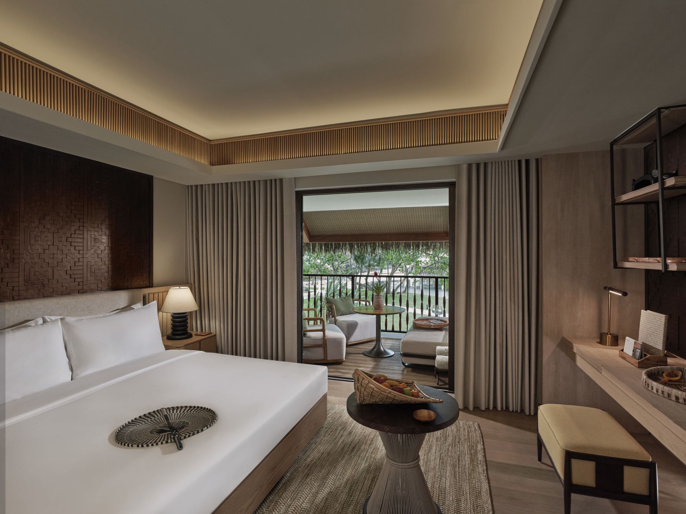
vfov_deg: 74.7
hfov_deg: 91.0
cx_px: 343
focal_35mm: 17
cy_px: 257
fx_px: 337
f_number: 11
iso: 1600
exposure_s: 1/40
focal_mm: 22.1
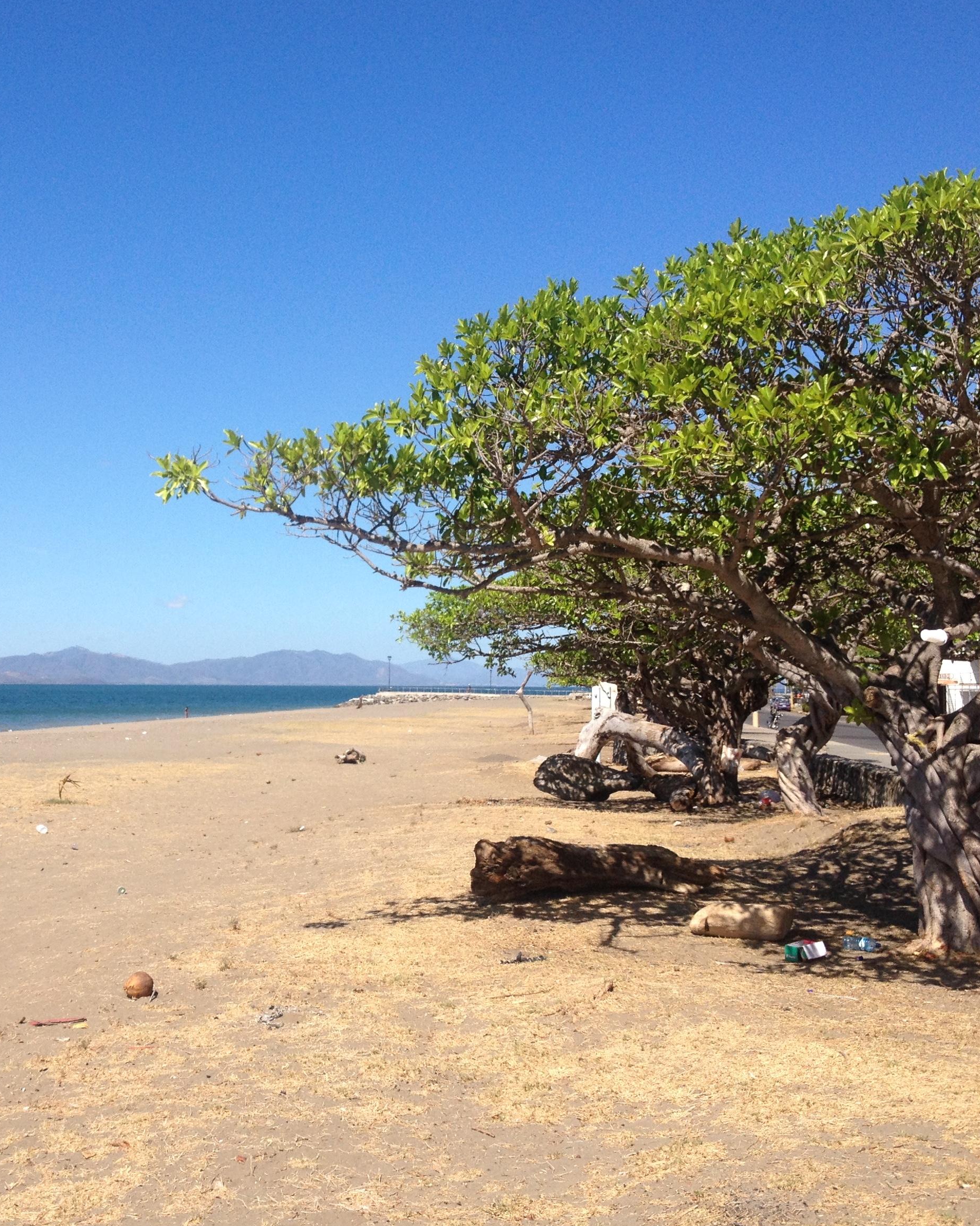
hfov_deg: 31.1
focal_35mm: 48
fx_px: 1740
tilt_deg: -0.2
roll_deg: -0.2
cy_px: 610
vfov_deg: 38.8
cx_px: 289
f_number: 2.4
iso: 50
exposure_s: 1/1972
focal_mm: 4.28
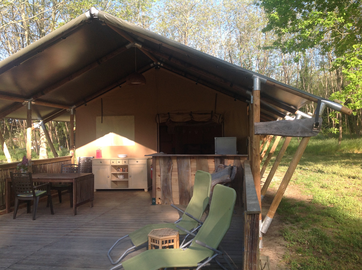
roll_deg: -0.5
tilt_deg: -1.7
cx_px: 181
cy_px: 135
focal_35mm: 35
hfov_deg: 52.7
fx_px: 365
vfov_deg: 40.6
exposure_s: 1/383
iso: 50
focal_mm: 4.28
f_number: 2.4
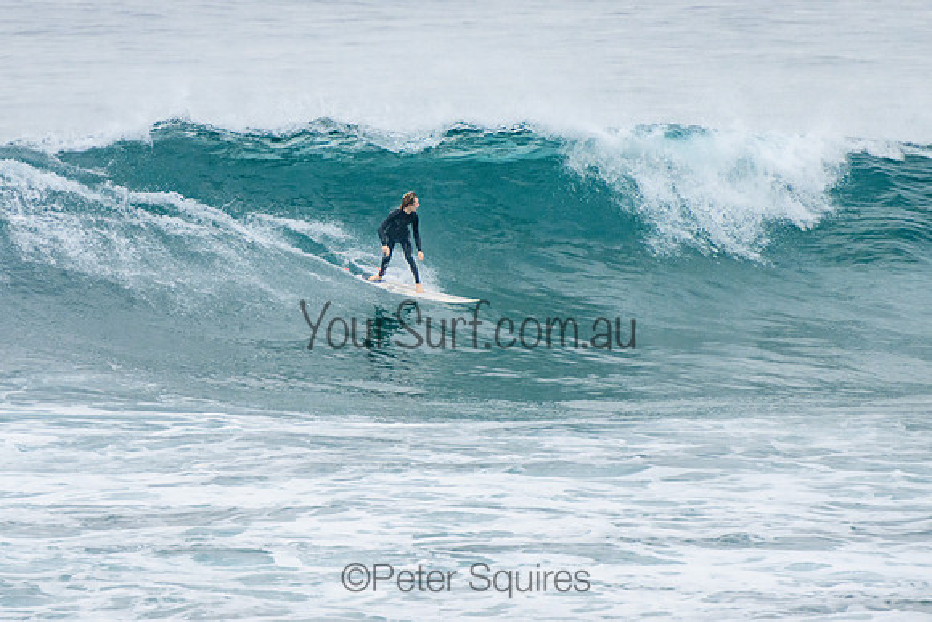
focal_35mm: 549
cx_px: 380
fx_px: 14227
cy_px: 245
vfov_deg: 2.5
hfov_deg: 3.8
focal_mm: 400
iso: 500
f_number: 5.6
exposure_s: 1/1250
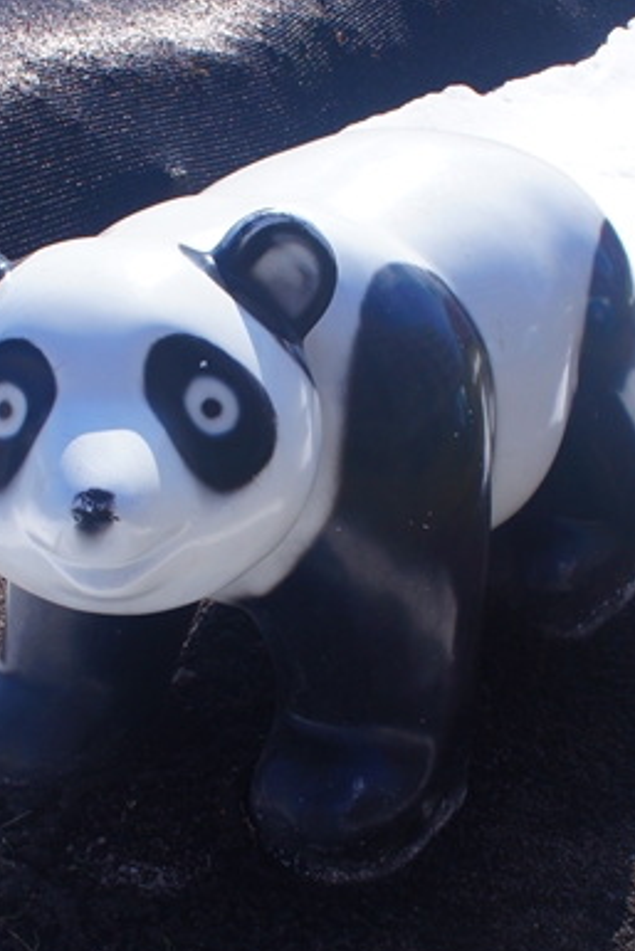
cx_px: 220
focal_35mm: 56
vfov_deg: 35.6
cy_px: 515
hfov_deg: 24.1
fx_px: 1480
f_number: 13
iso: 200
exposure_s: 1/200
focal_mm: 18
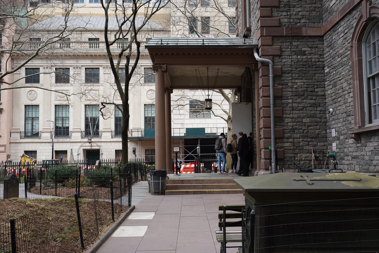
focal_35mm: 40
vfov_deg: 33.4
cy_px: 126
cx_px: 190
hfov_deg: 48.5
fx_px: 421
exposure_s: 1/80
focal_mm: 40
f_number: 9
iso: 400
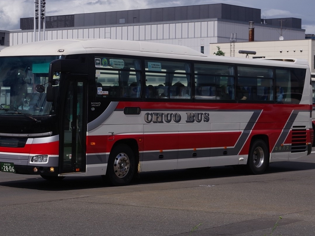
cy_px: 107
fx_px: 719
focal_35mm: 79
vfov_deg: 18.7
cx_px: 146
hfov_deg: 24.7
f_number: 11
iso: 200
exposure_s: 1/800
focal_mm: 42.5
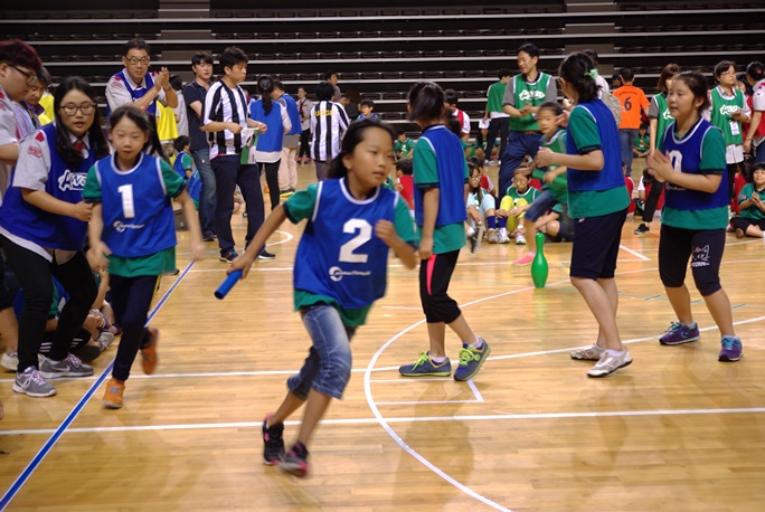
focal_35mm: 60
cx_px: 382
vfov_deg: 22.7
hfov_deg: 33.4
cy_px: 256
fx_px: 1277
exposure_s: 1/90
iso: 100
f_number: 3.5
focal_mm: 40
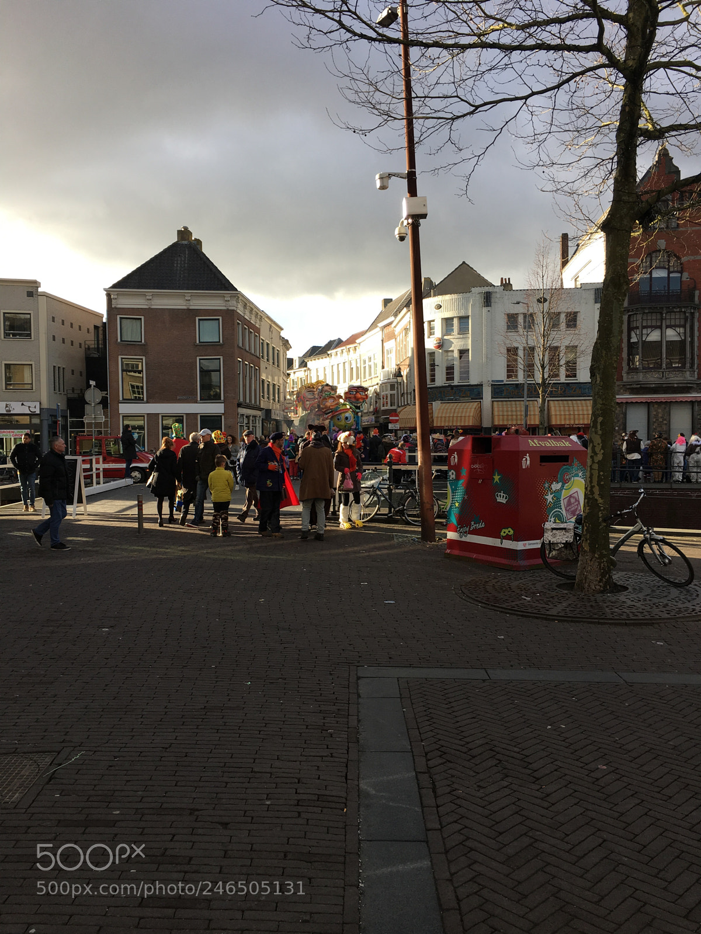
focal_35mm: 29
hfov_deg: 48.2
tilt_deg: -1.4
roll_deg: +1.6
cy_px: 467
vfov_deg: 61.7
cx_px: 350
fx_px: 783
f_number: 2.2
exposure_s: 1/411
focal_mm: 4.15
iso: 25
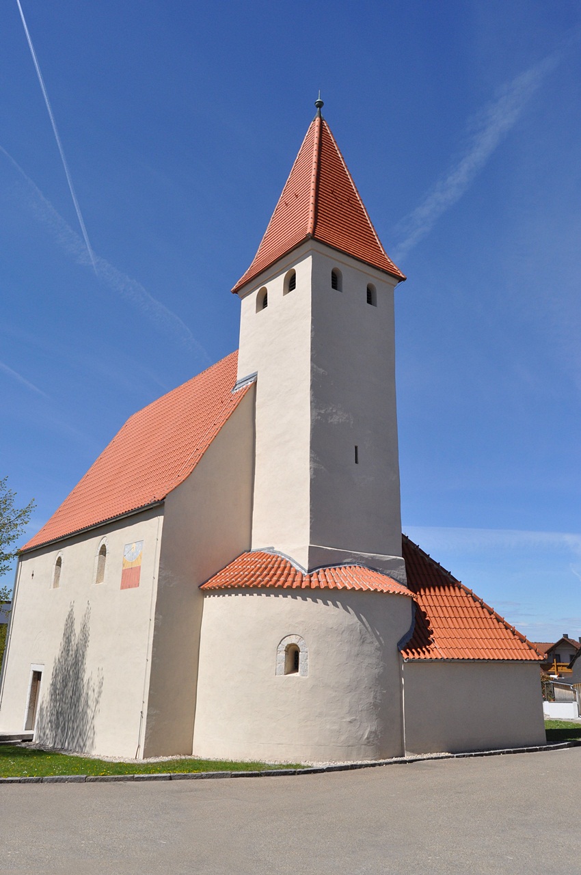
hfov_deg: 47.8
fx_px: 655
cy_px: 438
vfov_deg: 67.4
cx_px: 290
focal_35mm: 27
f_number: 8
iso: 400
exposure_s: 1/2000
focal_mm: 18
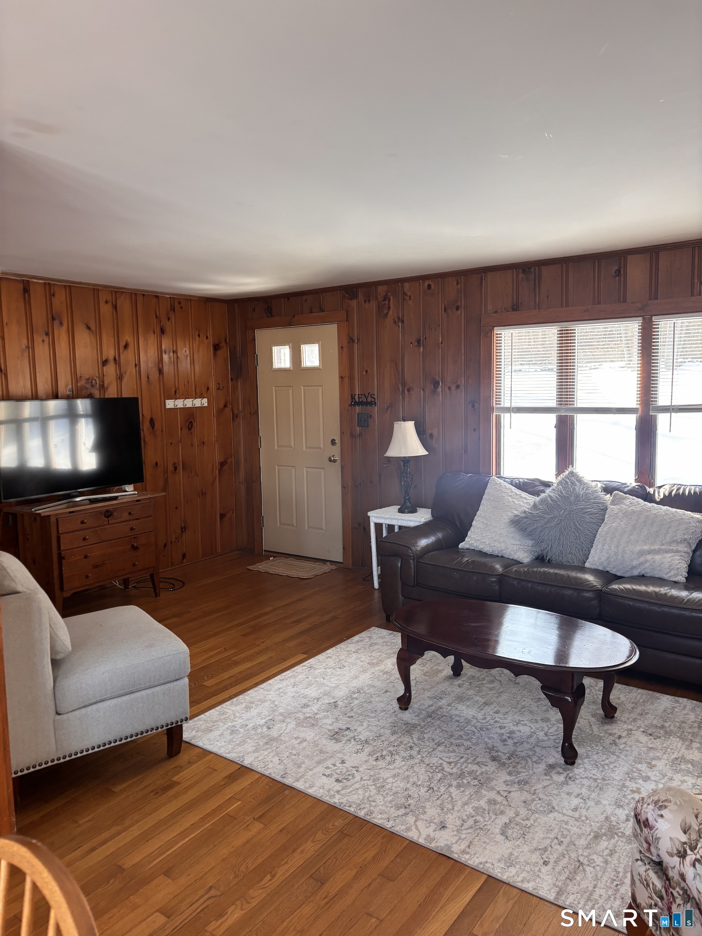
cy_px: 468
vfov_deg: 67.3
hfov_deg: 53.1
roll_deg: +1.2
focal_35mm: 26
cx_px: 351
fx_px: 703
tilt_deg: -6.3
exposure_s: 1/110
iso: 125
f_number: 1.6
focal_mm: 5.96
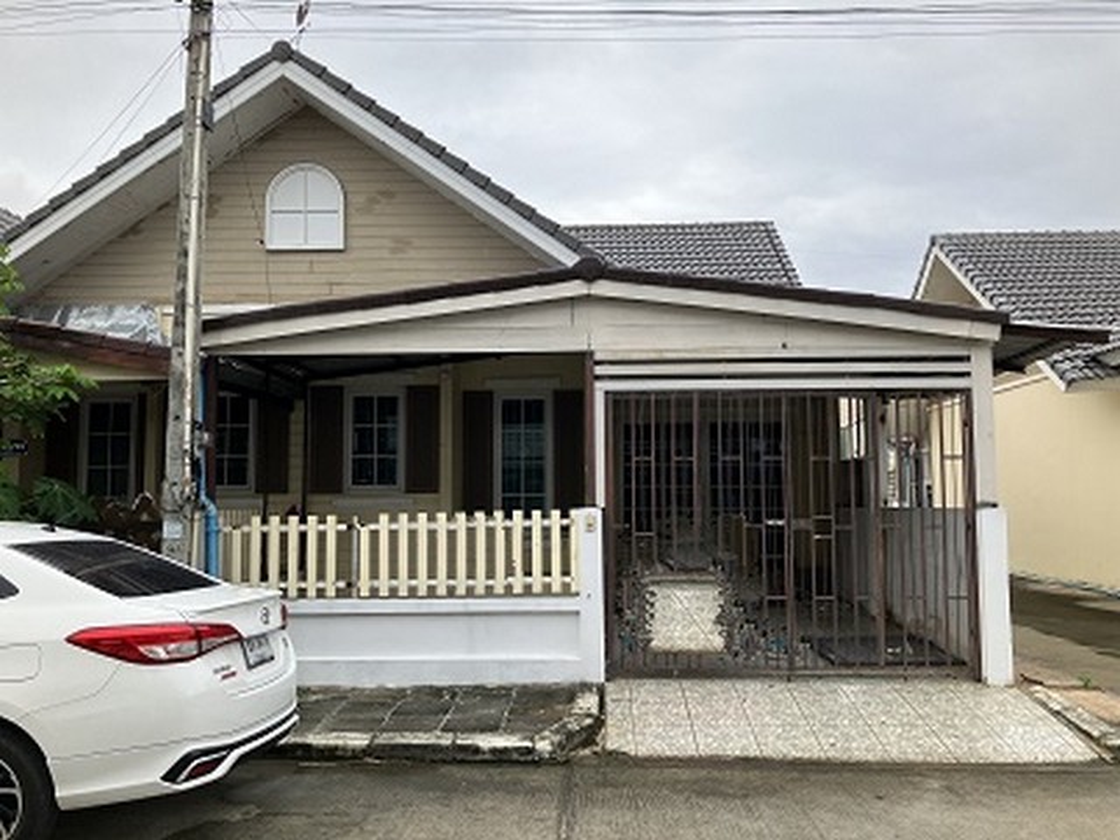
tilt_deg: +4.4
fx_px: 906
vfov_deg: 49.7
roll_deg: +0.1
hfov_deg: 63.4
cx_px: 560
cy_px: 420
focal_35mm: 28
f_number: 1.8
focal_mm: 3.99
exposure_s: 1/194
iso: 25
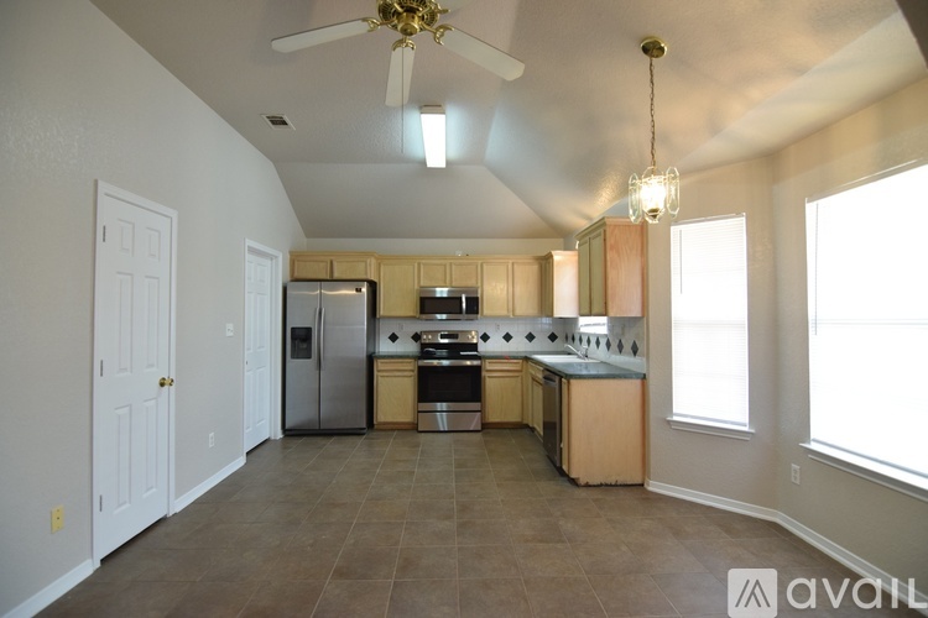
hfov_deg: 95.0
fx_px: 425
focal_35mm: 16
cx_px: 464
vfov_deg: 72.1
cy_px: 309
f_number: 4
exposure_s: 1/60
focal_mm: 11
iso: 800
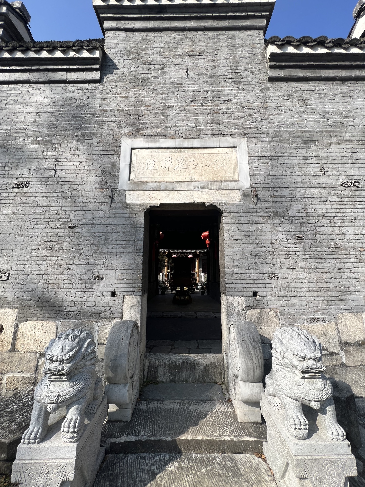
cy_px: 244
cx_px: 182
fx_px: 183
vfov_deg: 106.2
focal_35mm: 13
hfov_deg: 89.9
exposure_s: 1/1130
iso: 32
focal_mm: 1.57
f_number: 1.8
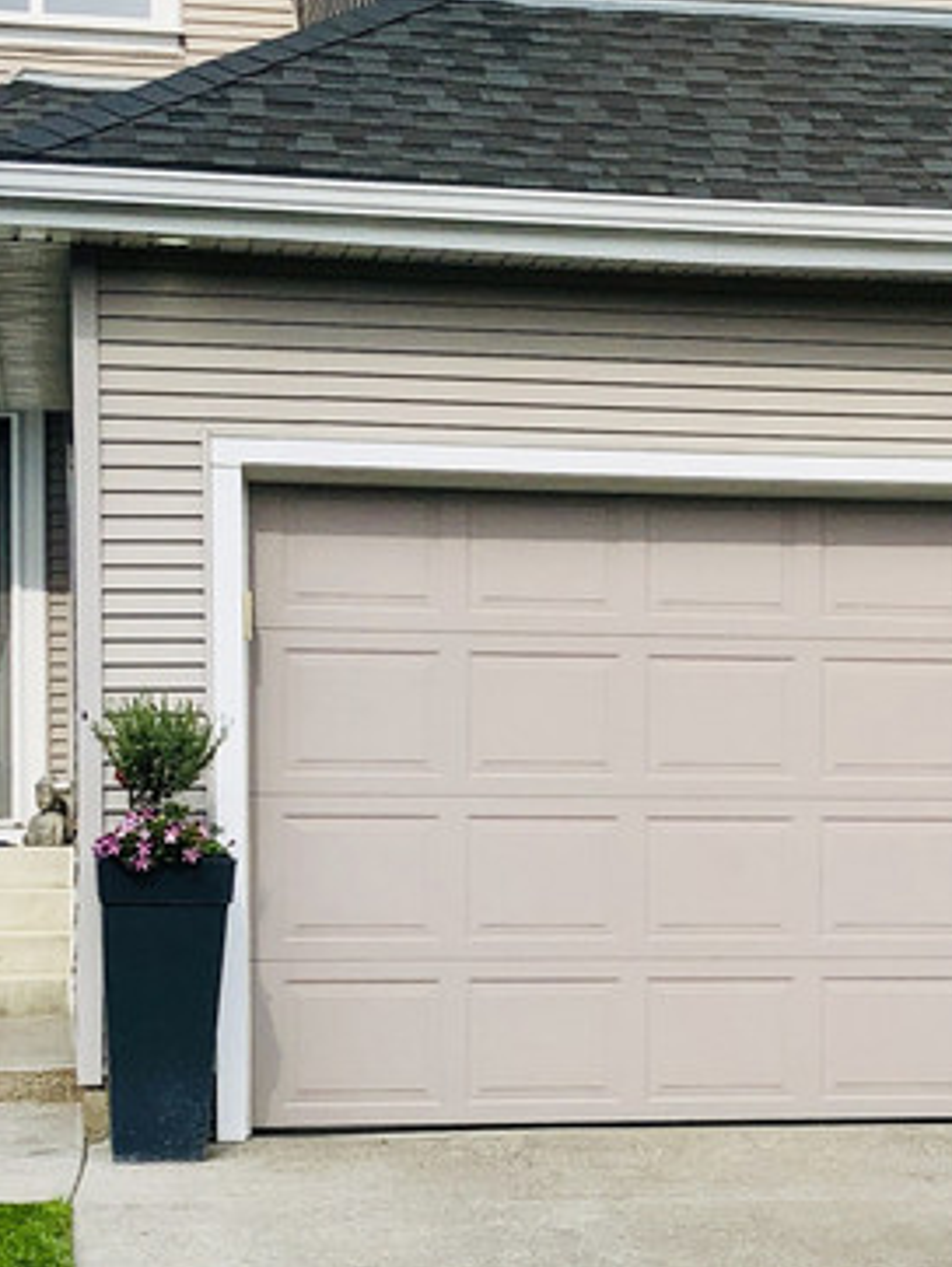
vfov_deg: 21.9
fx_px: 3260
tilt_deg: +1.0
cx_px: 752
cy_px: 864
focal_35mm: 89
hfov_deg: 16.5
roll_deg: -0.4
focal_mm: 3.99
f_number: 1.8
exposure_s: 1/2288
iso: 20
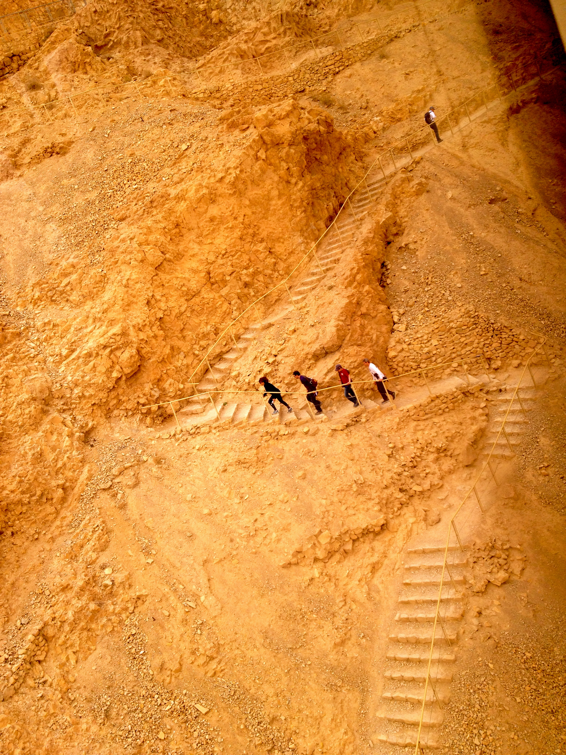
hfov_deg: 40.7
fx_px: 763
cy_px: 378
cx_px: 283
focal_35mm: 35
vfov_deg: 52.6
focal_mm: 4.28
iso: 50
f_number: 2.4
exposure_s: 1/502
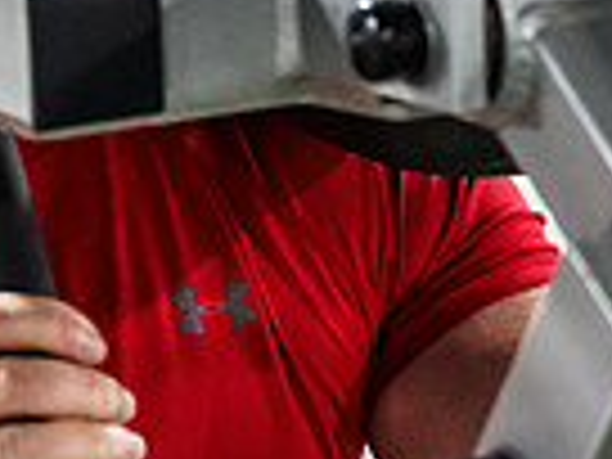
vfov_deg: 6.9
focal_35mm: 215
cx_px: 62
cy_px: 102
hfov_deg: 9.2
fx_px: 3801
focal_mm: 46.1
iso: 4000
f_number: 2.8
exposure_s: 1/320
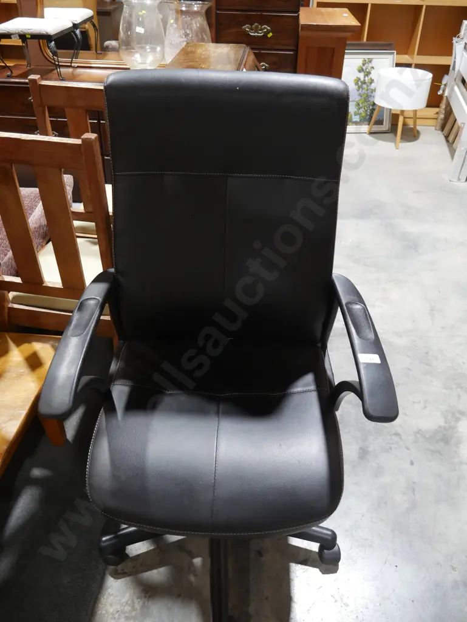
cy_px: 311
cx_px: 234
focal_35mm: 28
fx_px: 503
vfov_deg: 63.4
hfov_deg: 49.8
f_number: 3.5
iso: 800
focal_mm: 14
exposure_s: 1/60
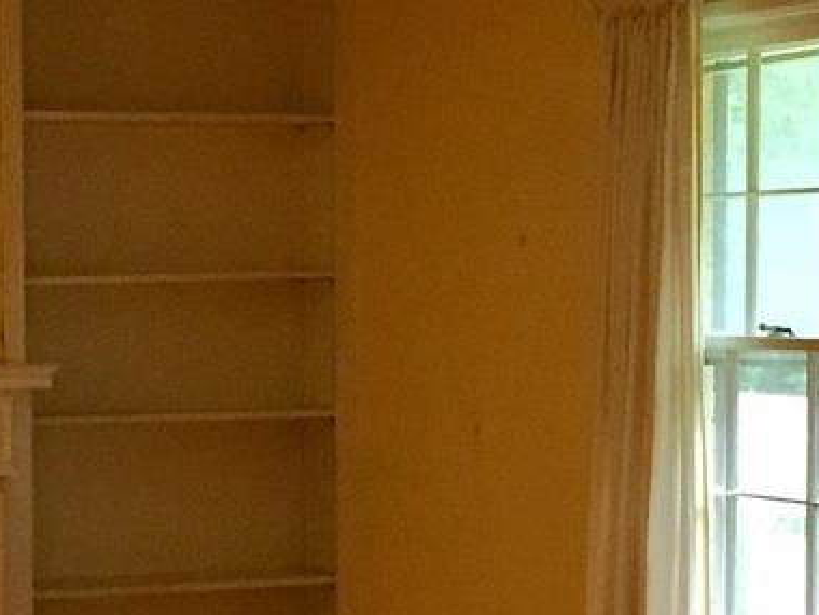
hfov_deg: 16.1
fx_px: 2886
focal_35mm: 122
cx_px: 252
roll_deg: +0.2
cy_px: 501
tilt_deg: -3.2
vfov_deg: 12.1
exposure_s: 1/24
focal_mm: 4.15
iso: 250
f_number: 2.2
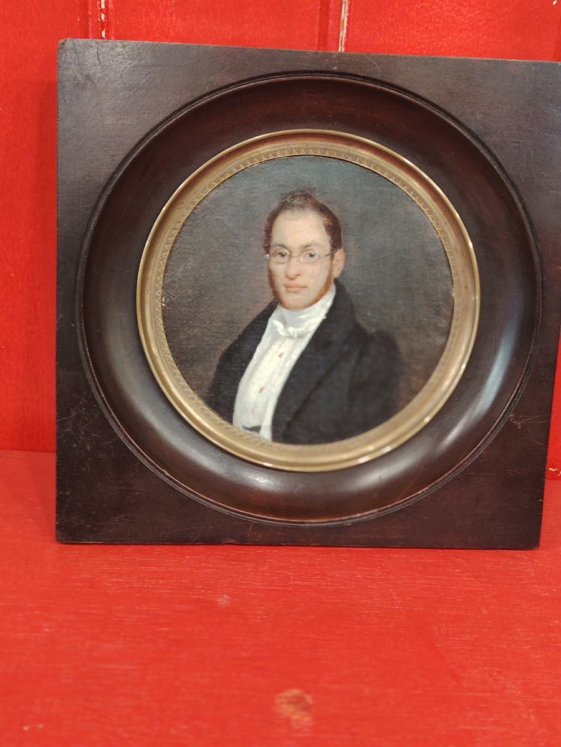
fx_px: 1037
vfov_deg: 39.7
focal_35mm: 48
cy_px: 374
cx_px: 280
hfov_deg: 30.3
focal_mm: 5.25
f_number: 4
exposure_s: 1/25
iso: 1275
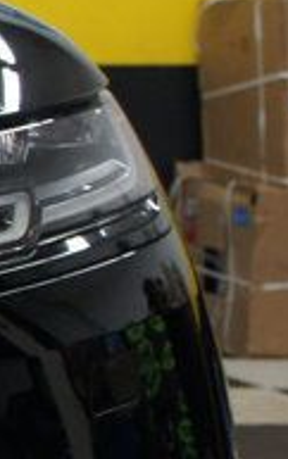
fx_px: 2230
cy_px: 359
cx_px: -802
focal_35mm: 178
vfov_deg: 11.7
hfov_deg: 6.3
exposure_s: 1/40
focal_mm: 22
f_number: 4
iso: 250
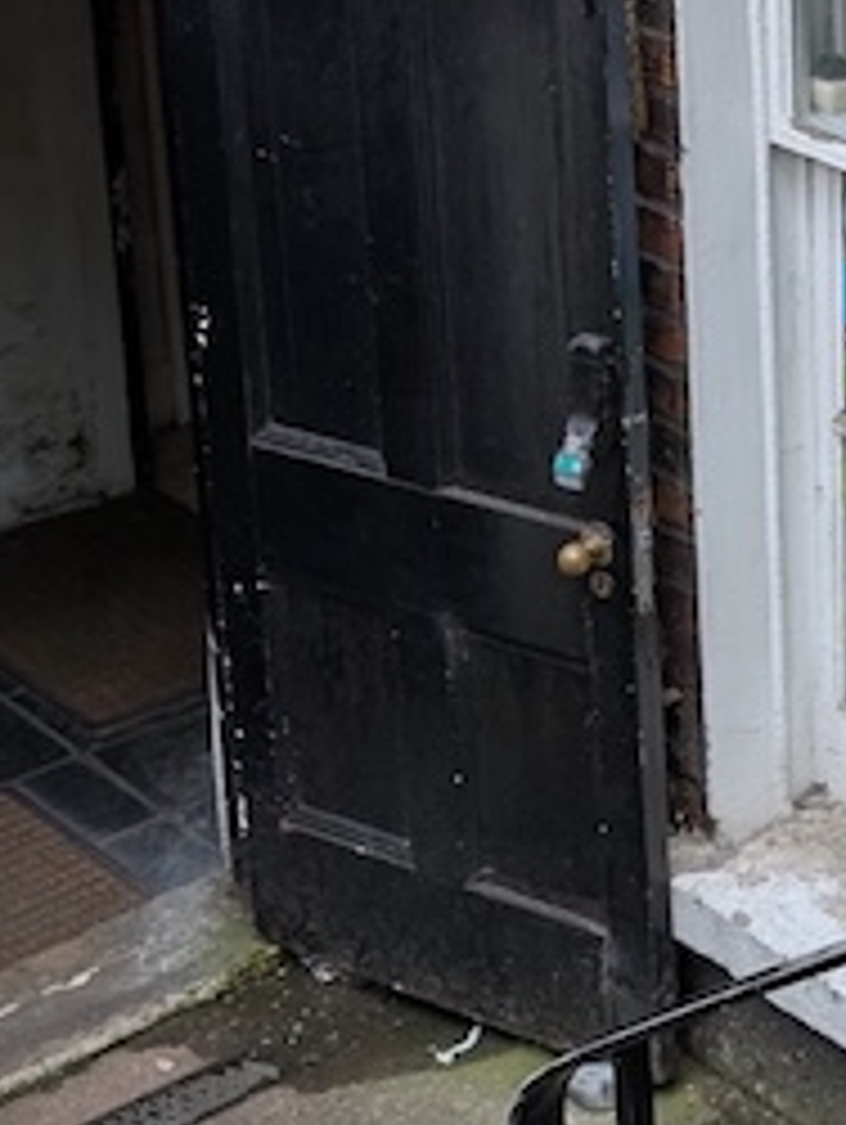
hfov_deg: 14.2
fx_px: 3188
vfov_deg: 19.1
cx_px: 1260
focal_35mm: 98
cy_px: -171
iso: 21
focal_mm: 6.9
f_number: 1.68
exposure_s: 1/232
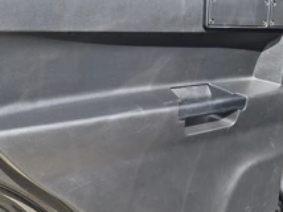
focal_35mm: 43
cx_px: 171
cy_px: 129
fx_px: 351
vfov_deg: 33.4
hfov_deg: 43.7
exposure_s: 1/2432
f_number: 1.8
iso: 80
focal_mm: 5.4
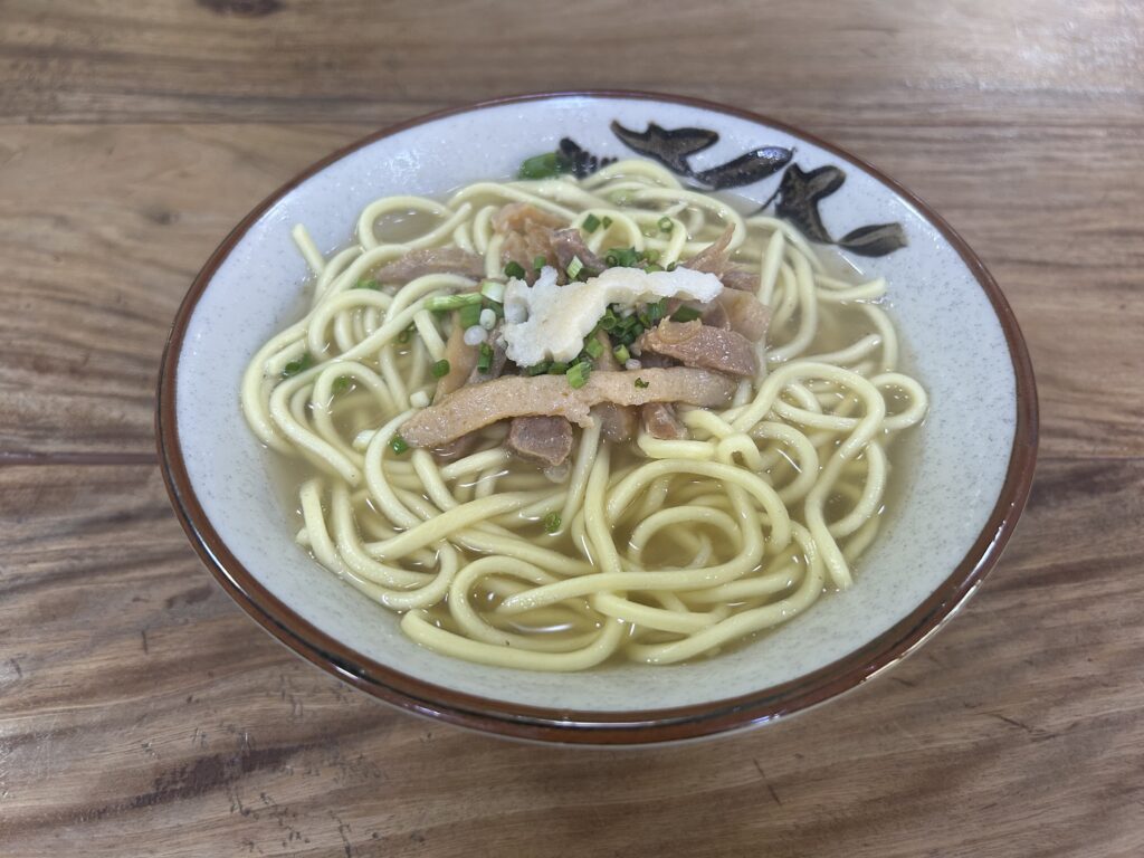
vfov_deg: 53.1
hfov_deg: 67.3
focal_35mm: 26
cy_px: 429
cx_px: 572
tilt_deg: -51.5
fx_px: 859
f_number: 1.5
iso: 125
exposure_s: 1/120
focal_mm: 5.7
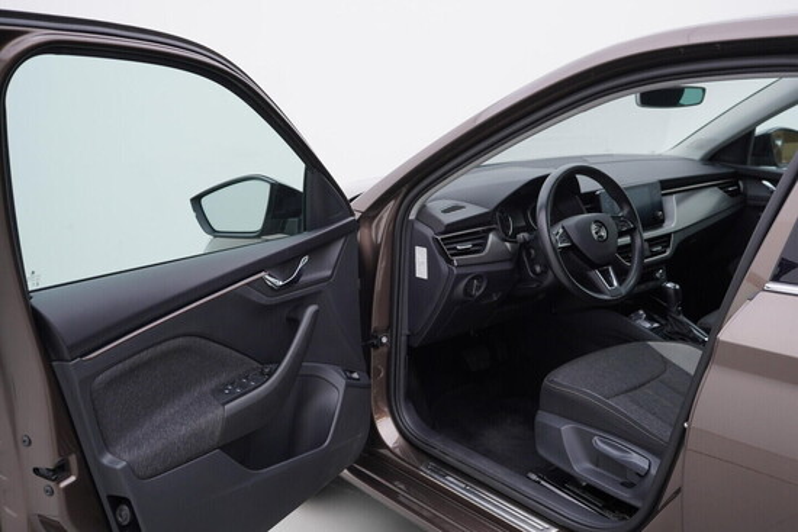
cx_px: 399
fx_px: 798
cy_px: 266
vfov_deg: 36.9
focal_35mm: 36
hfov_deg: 53.1
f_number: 4
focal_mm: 24
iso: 125
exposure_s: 1/60
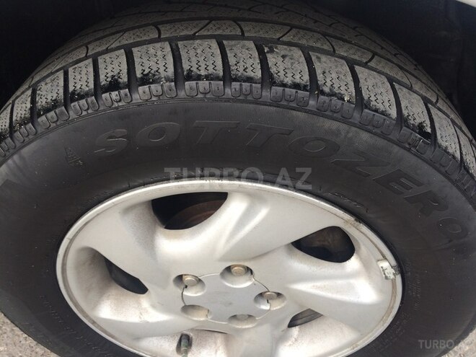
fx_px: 399
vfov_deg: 48.2
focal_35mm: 29
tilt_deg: -43.1
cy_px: 178
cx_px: 238
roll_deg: -0.3
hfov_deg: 61.7
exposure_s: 1/145
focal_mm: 4.15
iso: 32
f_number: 2.2
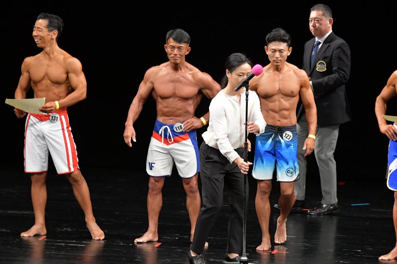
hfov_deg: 7.2
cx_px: 198
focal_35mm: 285
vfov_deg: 4.8
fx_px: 3141
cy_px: 132
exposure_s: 1/400
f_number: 5.6
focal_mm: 190
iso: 3200
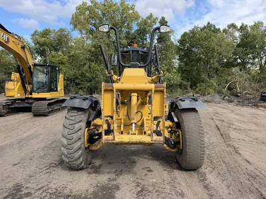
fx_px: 184
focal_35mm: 24
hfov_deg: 71.6
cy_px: 100
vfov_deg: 56.8
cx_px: 133
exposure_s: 1/2110
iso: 100
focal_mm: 6.76
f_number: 1.78
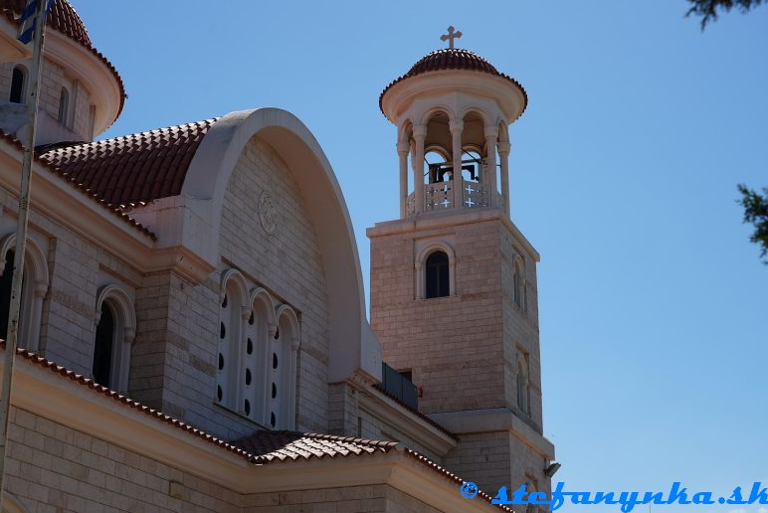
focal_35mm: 57
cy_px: 249
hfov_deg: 35.0
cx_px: 375
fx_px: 1217
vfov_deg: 23.8
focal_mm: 55
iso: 100
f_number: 8
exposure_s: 1/250
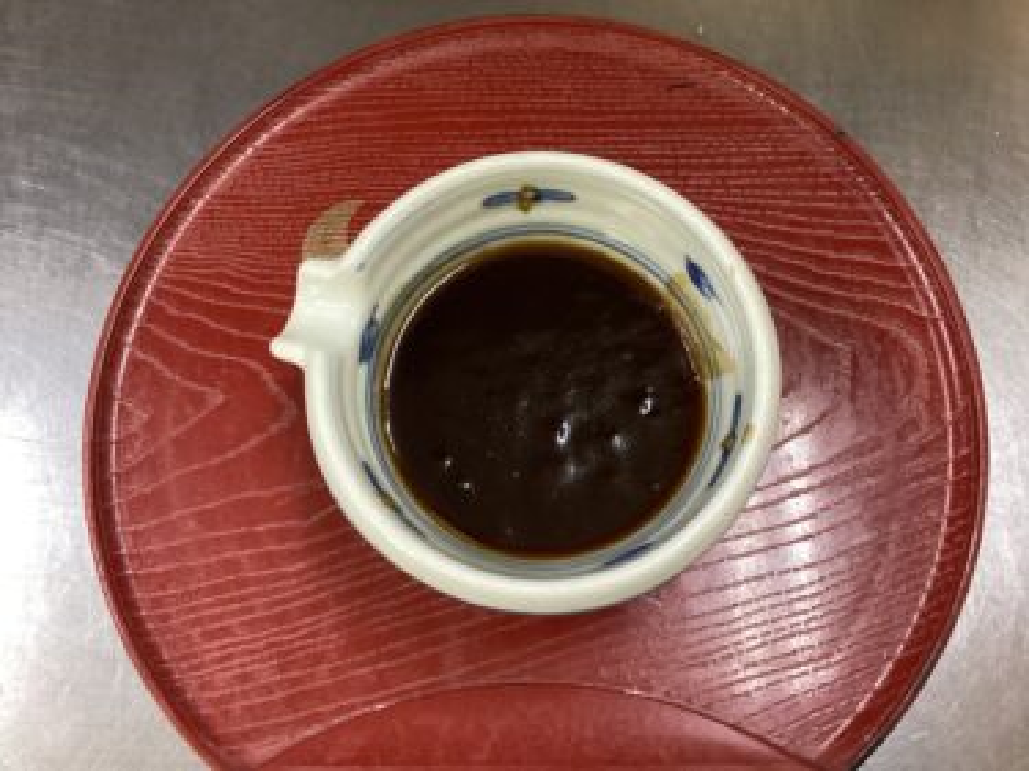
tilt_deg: -73.8
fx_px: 921
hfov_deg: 58.4
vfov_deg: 45.4
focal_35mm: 31
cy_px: 386
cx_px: 514
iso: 250
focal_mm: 3.3
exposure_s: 1/60
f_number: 2.4
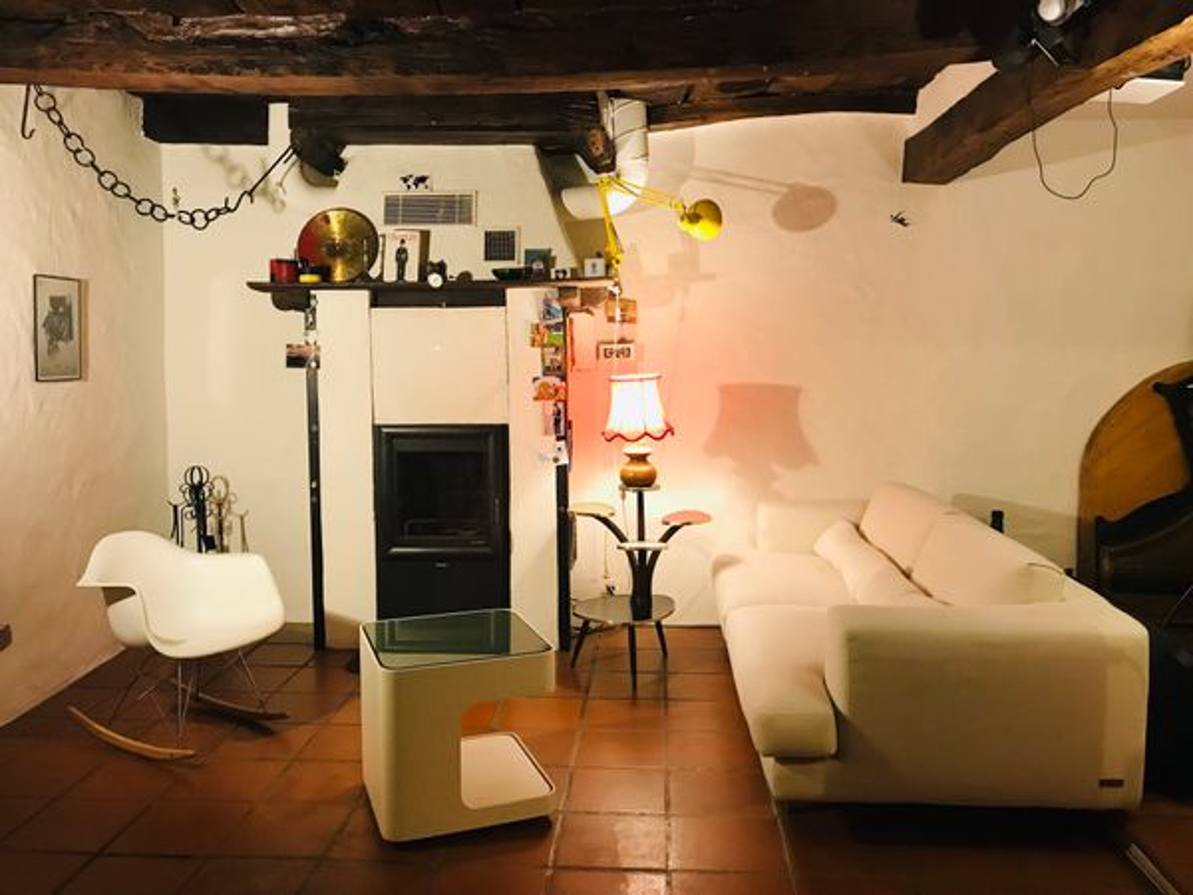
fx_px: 965
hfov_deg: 63.4
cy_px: 448
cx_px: 596
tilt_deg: -4.3
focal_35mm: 28
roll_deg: +0.7
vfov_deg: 49.7
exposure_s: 1/17
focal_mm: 3.99
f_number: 1.8
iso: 100
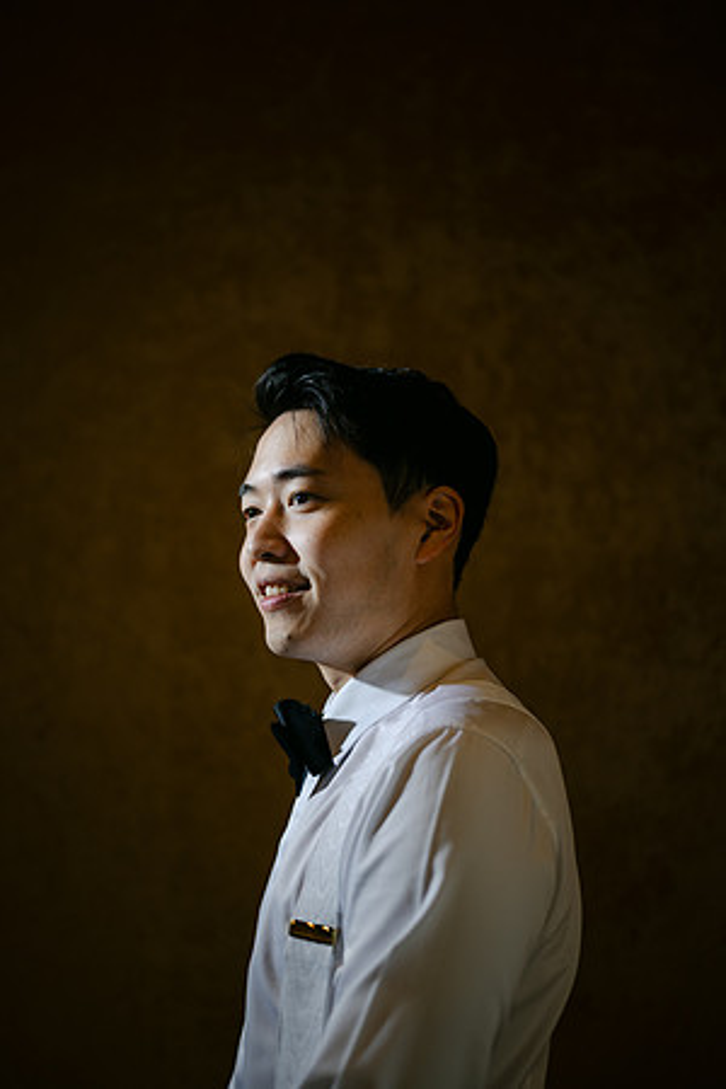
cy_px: 544
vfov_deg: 39.6
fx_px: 1512
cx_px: 363
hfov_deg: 27.0
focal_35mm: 50
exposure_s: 1/100
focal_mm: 50
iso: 64
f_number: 1.8
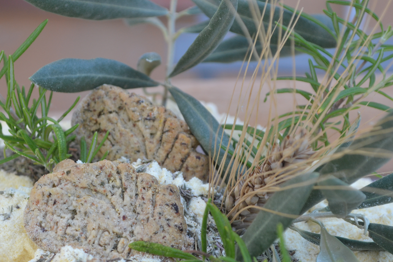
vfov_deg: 12.9
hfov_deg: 19.3
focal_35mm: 106
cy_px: 177
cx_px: 156
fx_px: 1157
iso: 400
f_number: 7.1
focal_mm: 52
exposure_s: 1/60
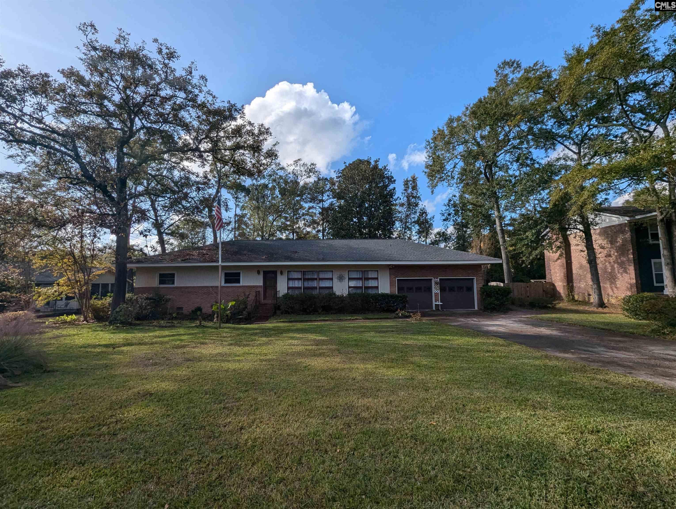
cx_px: 338
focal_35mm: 13
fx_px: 254
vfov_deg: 90.1
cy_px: 254
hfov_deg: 106.1
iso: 47
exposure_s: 1/1969
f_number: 2.2
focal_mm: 1.95
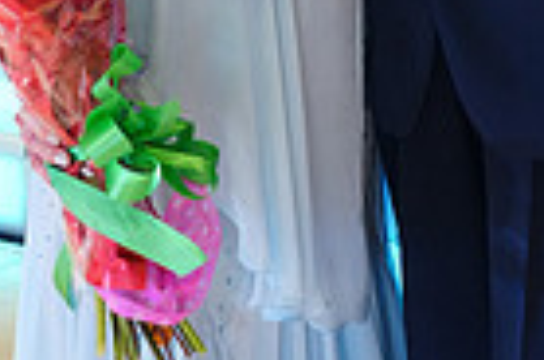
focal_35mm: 134
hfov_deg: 15.3
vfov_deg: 9.5
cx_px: 350
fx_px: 2020
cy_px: -360
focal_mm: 32
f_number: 4
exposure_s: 1/100
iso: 2000
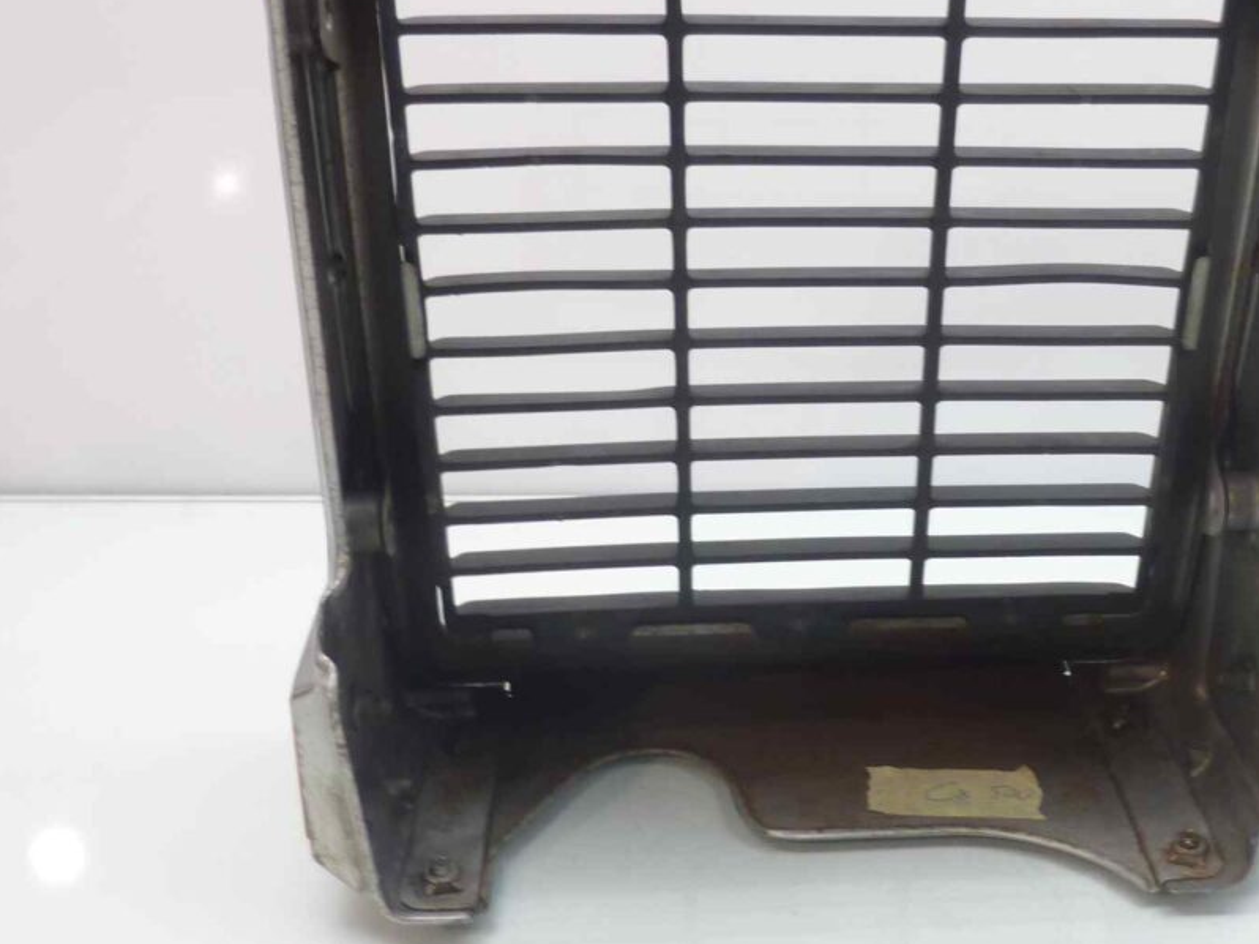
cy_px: 414
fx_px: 1709
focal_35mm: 47
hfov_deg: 40.0
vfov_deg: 30.8
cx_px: 824
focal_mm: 4.1
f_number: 3.3
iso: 80
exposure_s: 1/10
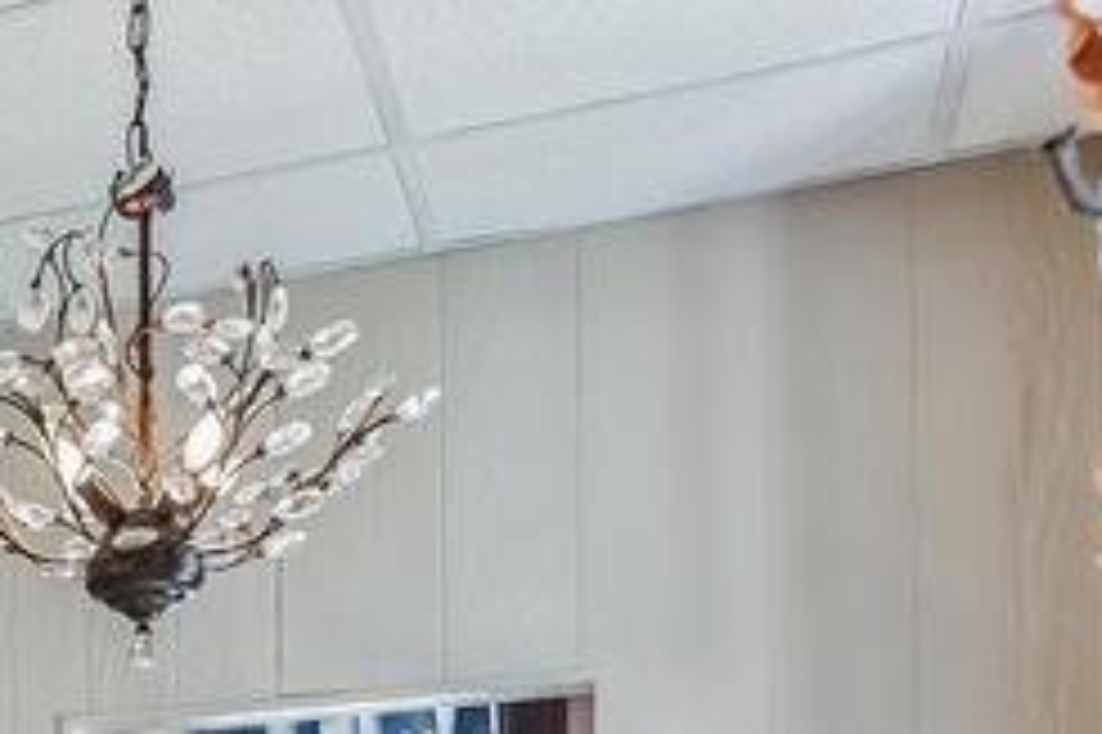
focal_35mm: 67
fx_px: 2049
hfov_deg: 23.6
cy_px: 1106
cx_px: -576
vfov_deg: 18.1
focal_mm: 16
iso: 400
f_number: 4
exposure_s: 1/60
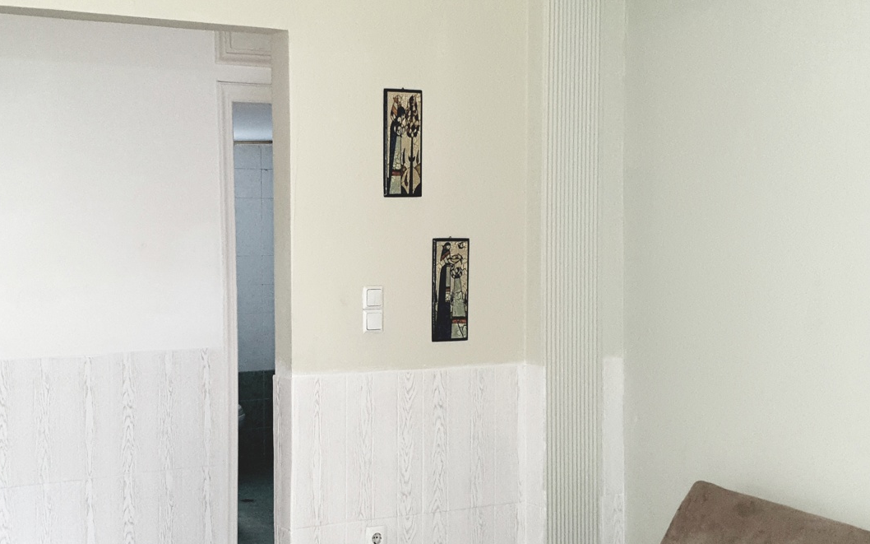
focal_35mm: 50
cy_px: 301
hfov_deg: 40.1
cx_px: 346
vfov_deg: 25.8
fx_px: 1185
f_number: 1.5
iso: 125
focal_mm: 4.3
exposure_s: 1/15
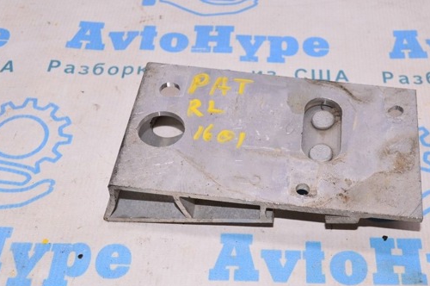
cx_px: 270
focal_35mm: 56
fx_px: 664
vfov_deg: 24.3
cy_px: 155
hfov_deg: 35.7
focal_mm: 29
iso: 1600
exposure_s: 1/200
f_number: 8
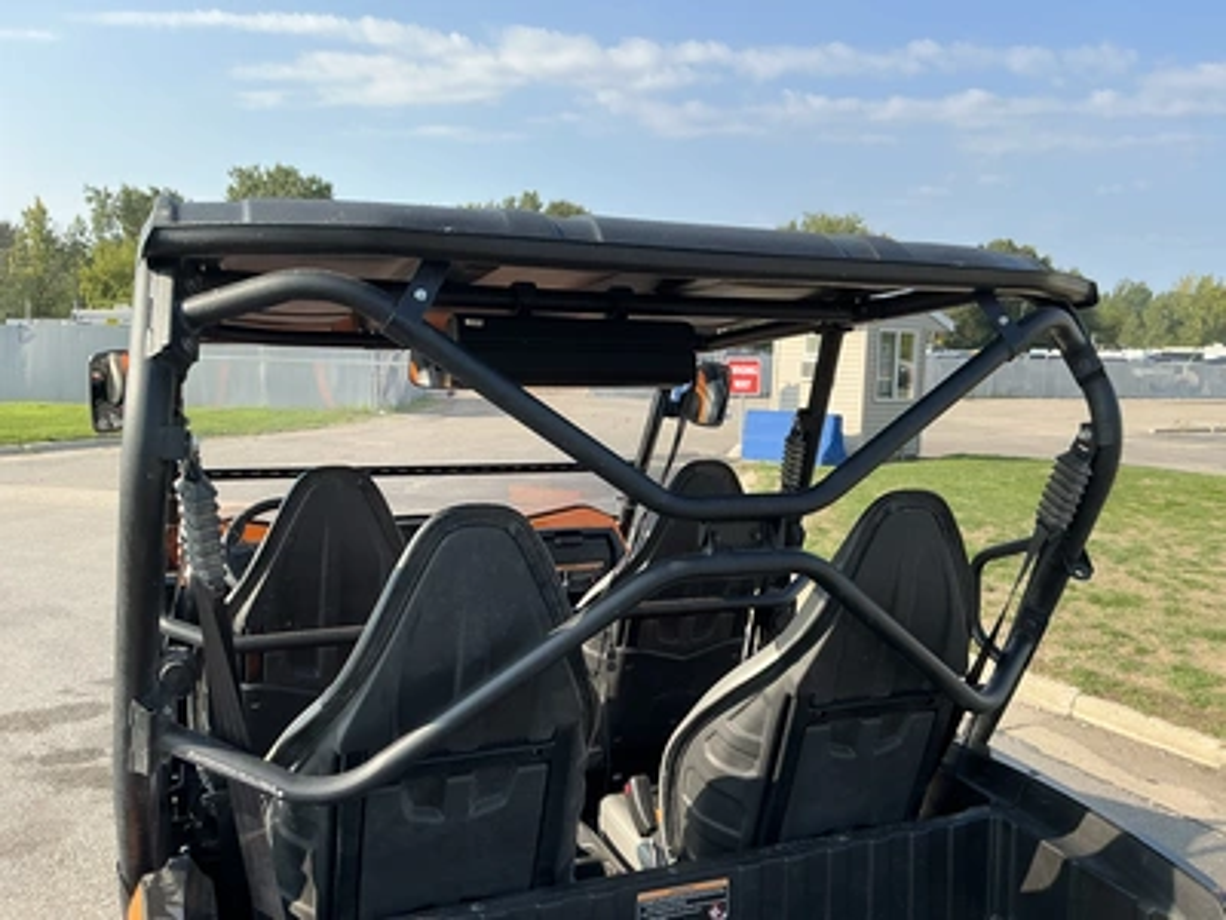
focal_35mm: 28
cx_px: 613
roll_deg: -2.9
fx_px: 992
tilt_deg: -3.4
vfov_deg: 49.7
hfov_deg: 63.4
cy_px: 460
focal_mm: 3
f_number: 1.8
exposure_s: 1/829
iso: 25
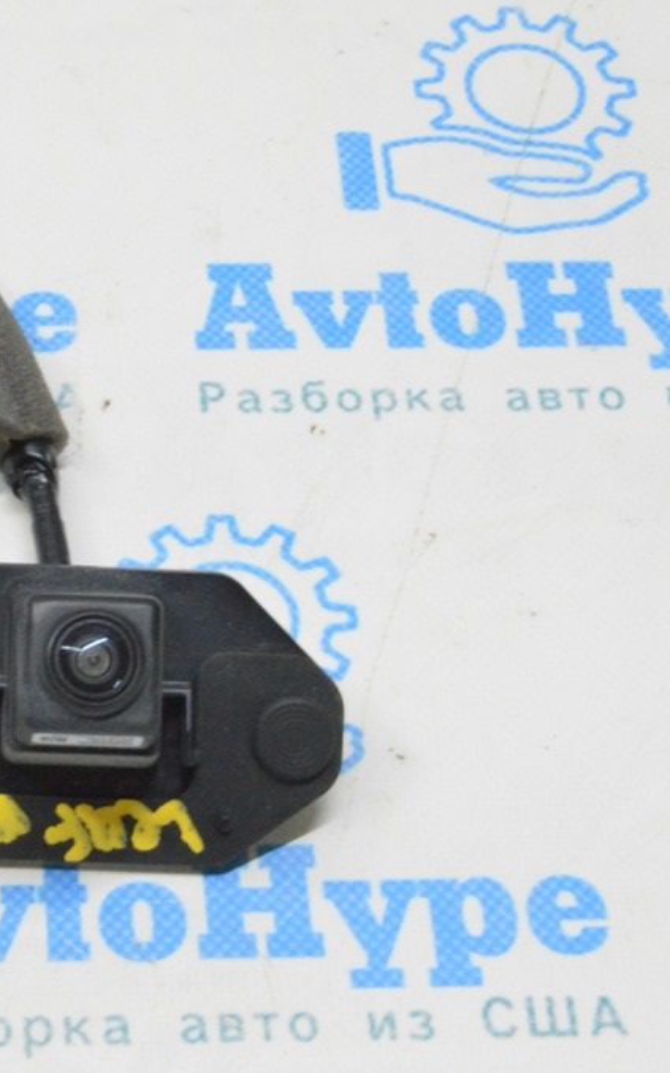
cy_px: 536
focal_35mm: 97
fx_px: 2835
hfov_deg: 13.3
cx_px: -14
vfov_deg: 21.4
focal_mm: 42
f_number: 20
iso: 6400
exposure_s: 1/15
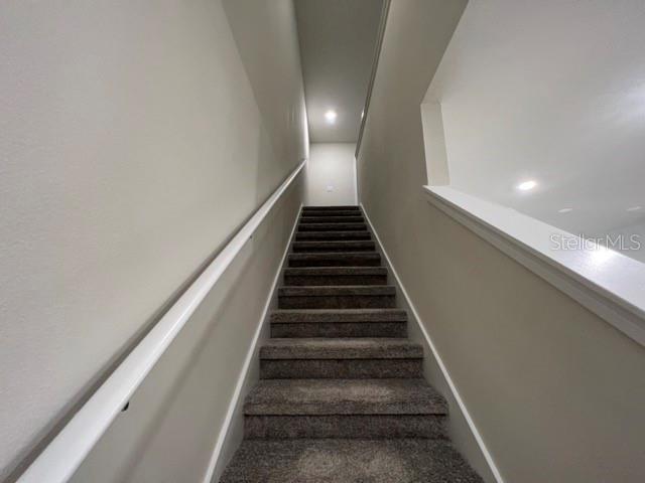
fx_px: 242
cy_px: 242
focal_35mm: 13
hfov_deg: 106.2
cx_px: 322
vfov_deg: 89.9
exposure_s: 1/60
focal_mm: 1.57
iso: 250
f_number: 1.8
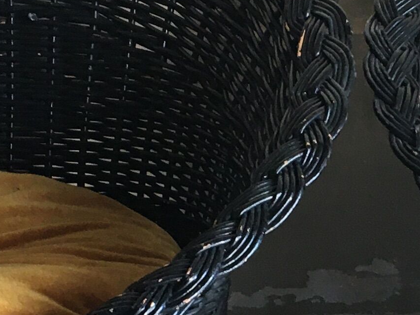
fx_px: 1662
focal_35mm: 137
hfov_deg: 14.2
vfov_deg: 10.8
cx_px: 382
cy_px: 233
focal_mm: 4.15
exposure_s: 1/33
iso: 80
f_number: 2.2
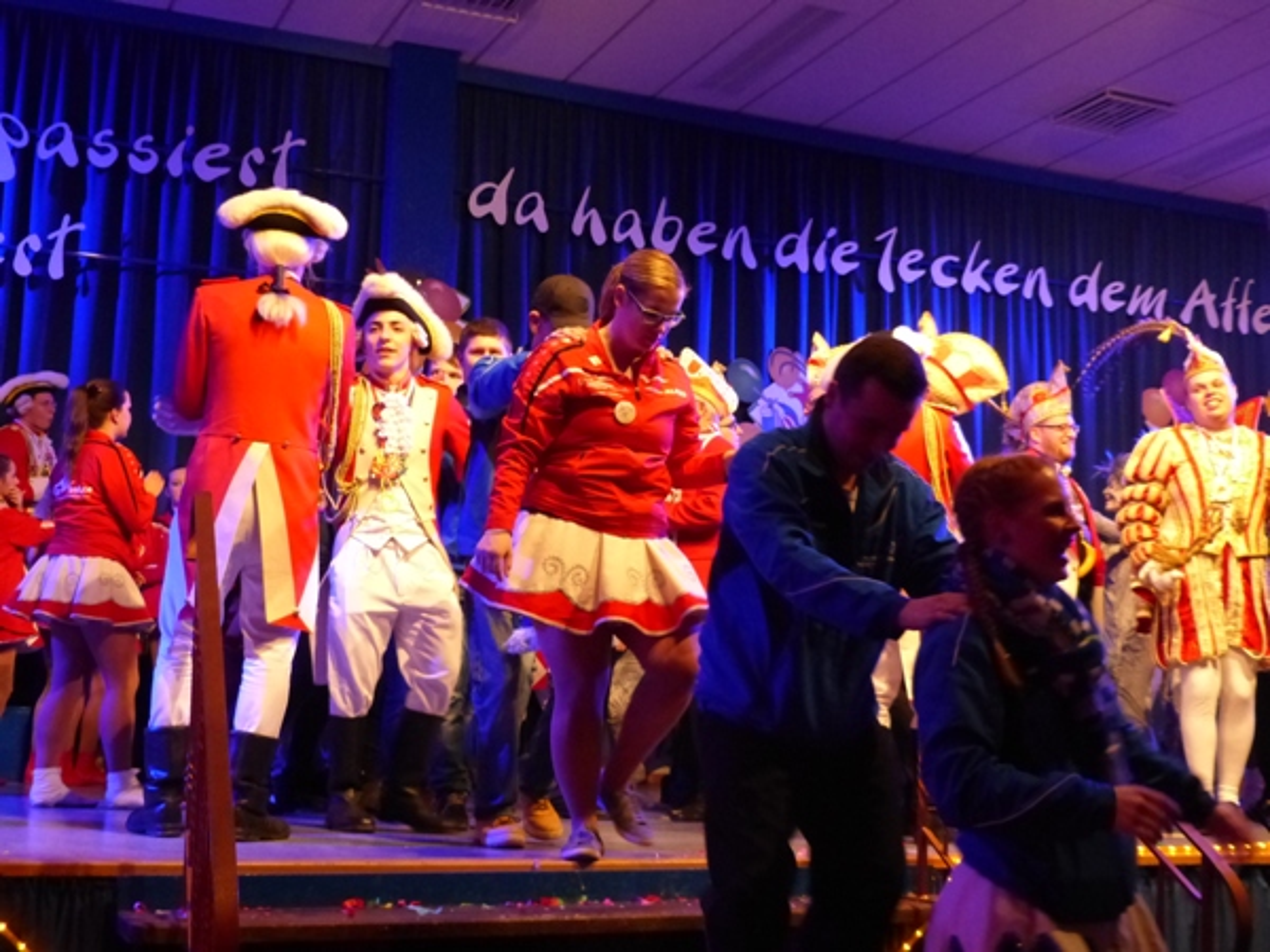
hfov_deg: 40.4
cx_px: 635
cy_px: 476
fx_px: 1724
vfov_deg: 30.9
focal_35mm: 47
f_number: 2.8
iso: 800
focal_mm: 8.4
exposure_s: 1/60
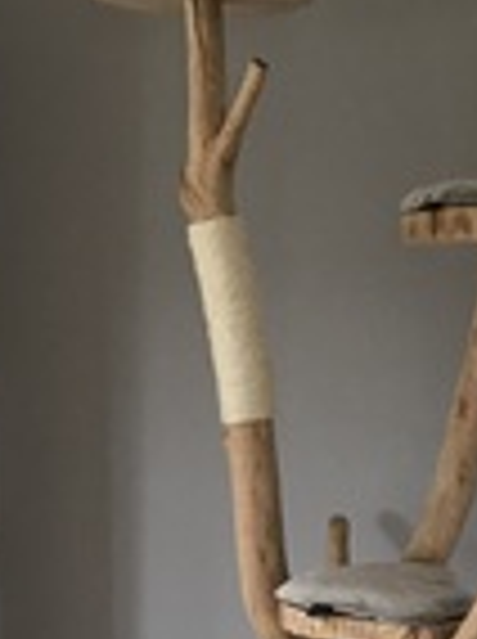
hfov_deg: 18.6
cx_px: 248
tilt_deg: -9.7
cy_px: 630
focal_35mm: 79
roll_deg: -0.2
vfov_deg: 23.8
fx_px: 1456
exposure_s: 1/17
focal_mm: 3.99
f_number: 1.8
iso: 64
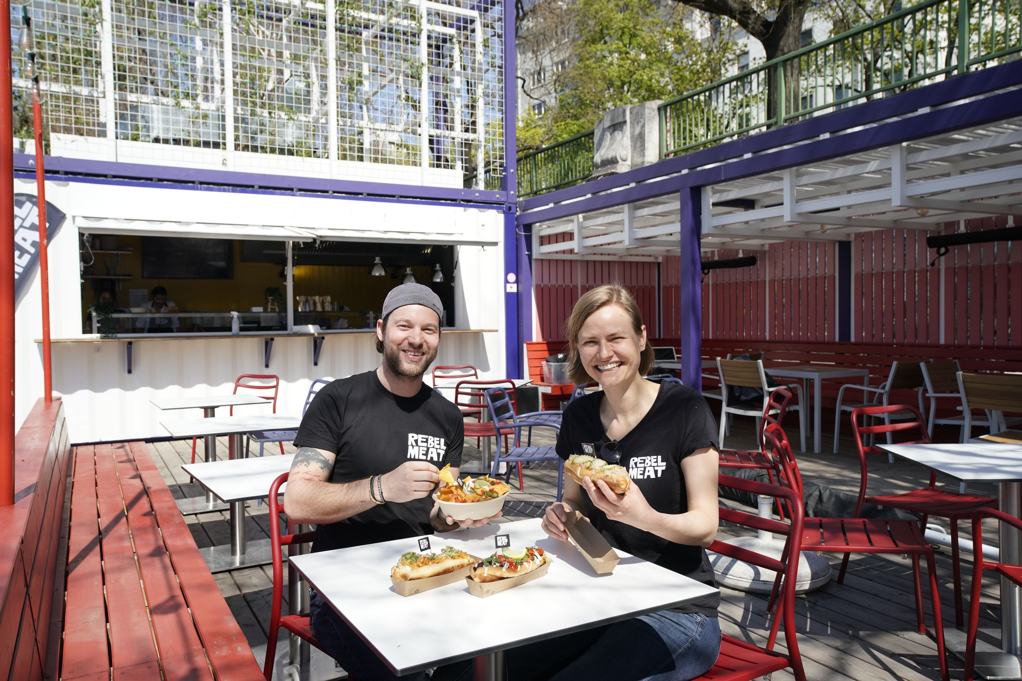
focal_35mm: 27
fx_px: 766
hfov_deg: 67.4
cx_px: 511
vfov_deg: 47.9
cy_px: 340
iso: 320
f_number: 7.1
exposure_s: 1/640
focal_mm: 27
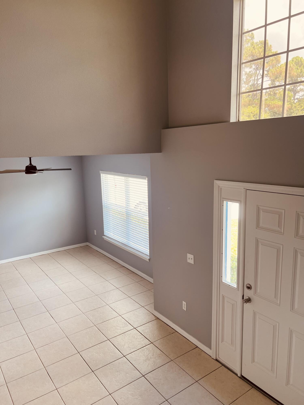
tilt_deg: -9.2
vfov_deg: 67.3
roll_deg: +2.1
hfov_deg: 53.1
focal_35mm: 26
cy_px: 202
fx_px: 304
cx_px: 152
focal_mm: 5.7
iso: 50
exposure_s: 1/171
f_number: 1.5
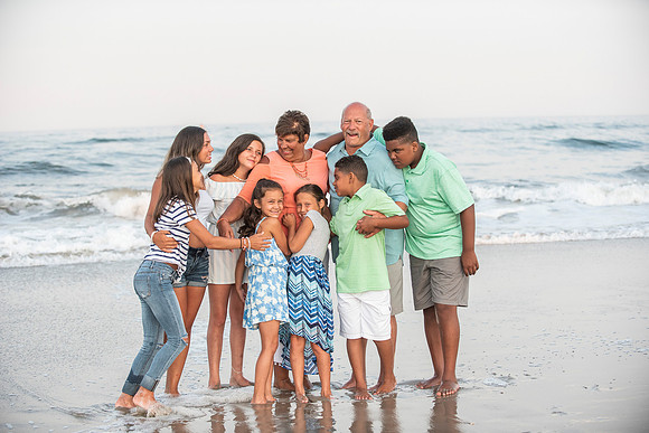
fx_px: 1262
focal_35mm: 70
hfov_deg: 28.8
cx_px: 324
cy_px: 216
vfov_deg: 19.5
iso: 800
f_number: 3.5
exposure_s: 1/1600
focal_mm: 70
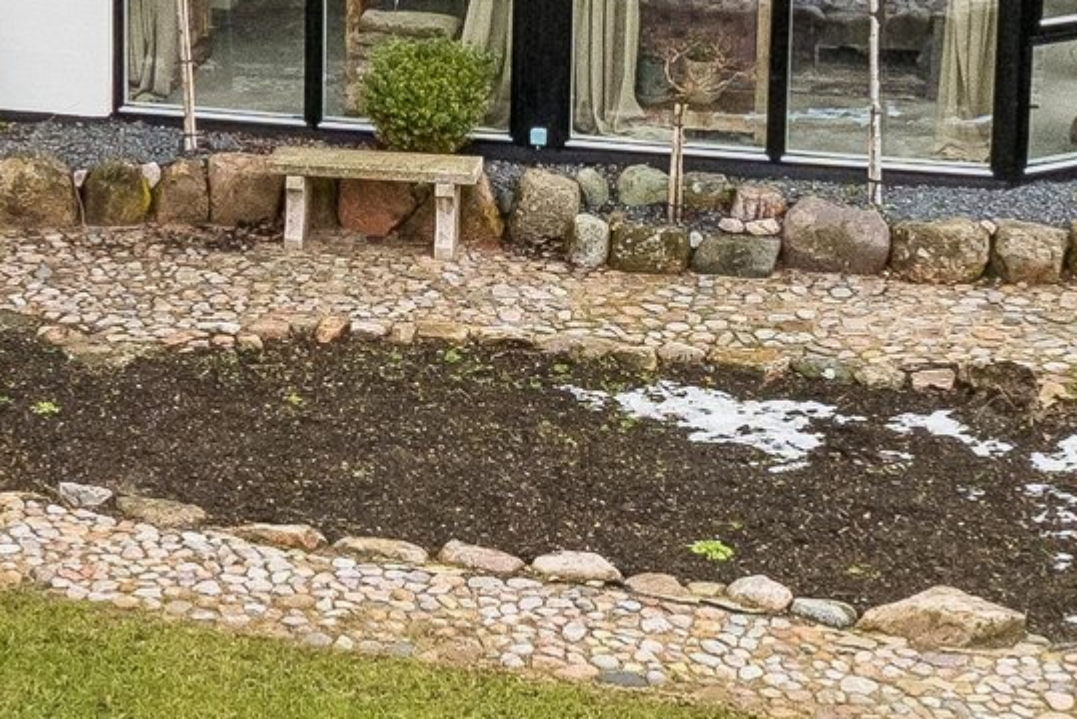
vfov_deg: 11.5
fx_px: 3501
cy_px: -94
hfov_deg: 17.0
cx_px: -88
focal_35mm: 117
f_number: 8
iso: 500
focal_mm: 14
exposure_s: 1/250
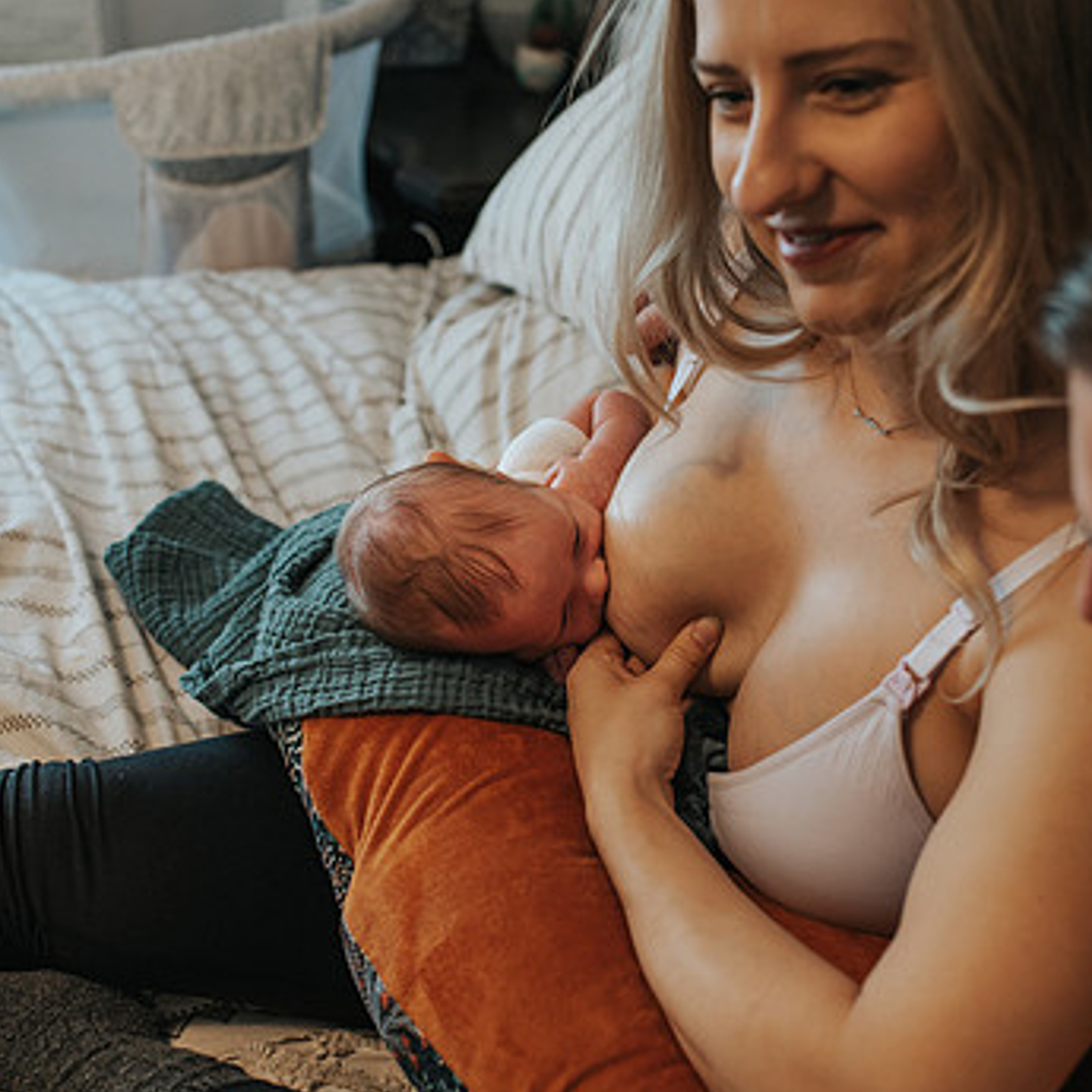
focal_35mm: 50
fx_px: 1785
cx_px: 487
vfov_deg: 34.0
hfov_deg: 34.0
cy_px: 546
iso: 1000
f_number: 2.8
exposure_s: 1/250
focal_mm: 35
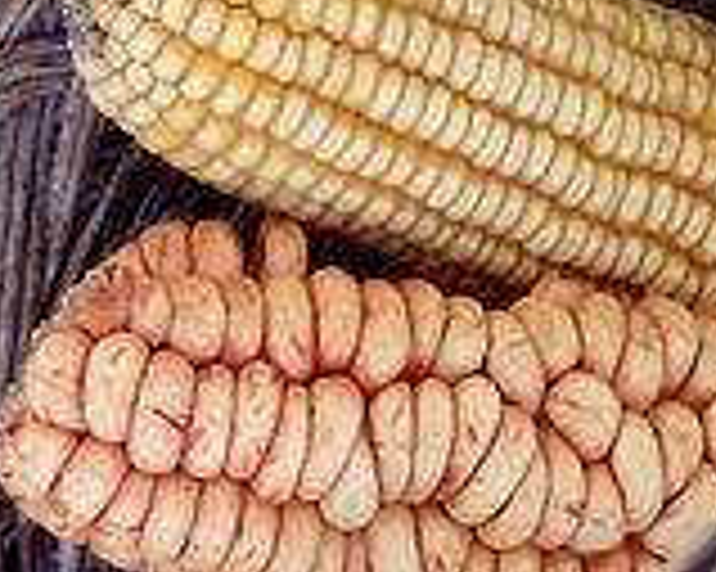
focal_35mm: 172
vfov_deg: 8.9
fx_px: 3643
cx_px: 1004
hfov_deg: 10.9
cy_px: 592
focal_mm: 10
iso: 640
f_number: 5.1
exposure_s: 1/60
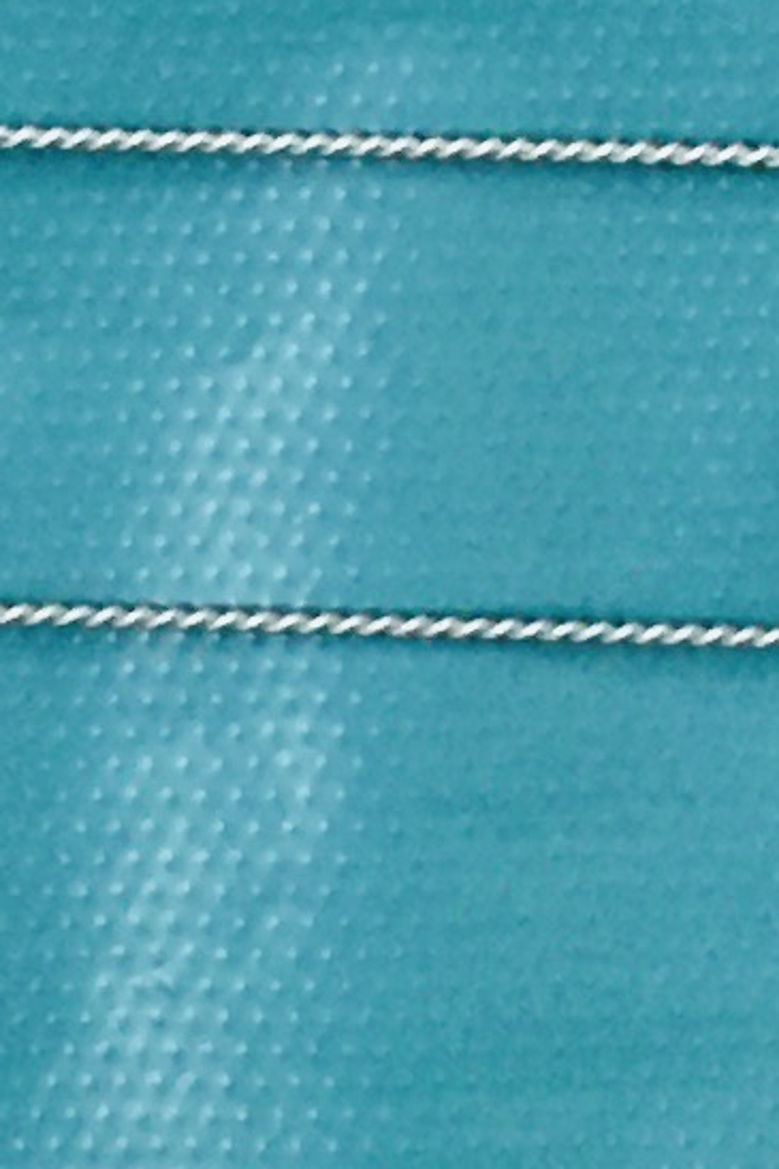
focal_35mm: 222
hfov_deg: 6.2
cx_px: 85
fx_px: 7210
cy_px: -401
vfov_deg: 9.1
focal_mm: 4.15
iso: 100
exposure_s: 1/8
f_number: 2.2
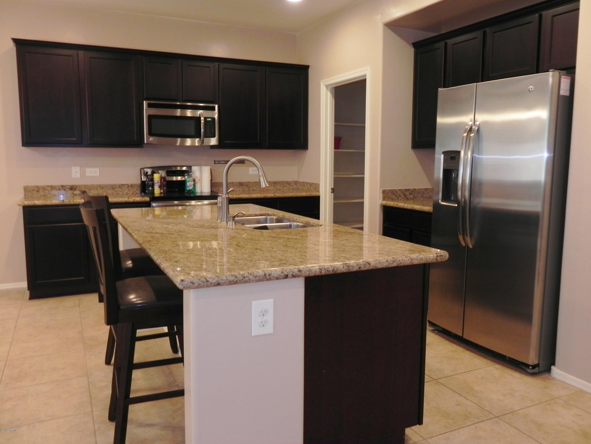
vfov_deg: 48.2
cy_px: 222
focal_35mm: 29
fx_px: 495
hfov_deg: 61.7
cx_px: 296
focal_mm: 5.2
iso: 160
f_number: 2.8
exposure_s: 1/31.7
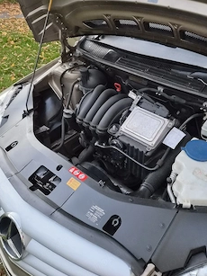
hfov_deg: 46.3
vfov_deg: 59.9
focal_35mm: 30
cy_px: 126
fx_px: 239
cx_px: 131
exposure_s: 1/100
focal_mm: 5.4
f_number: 1.8
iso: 1000
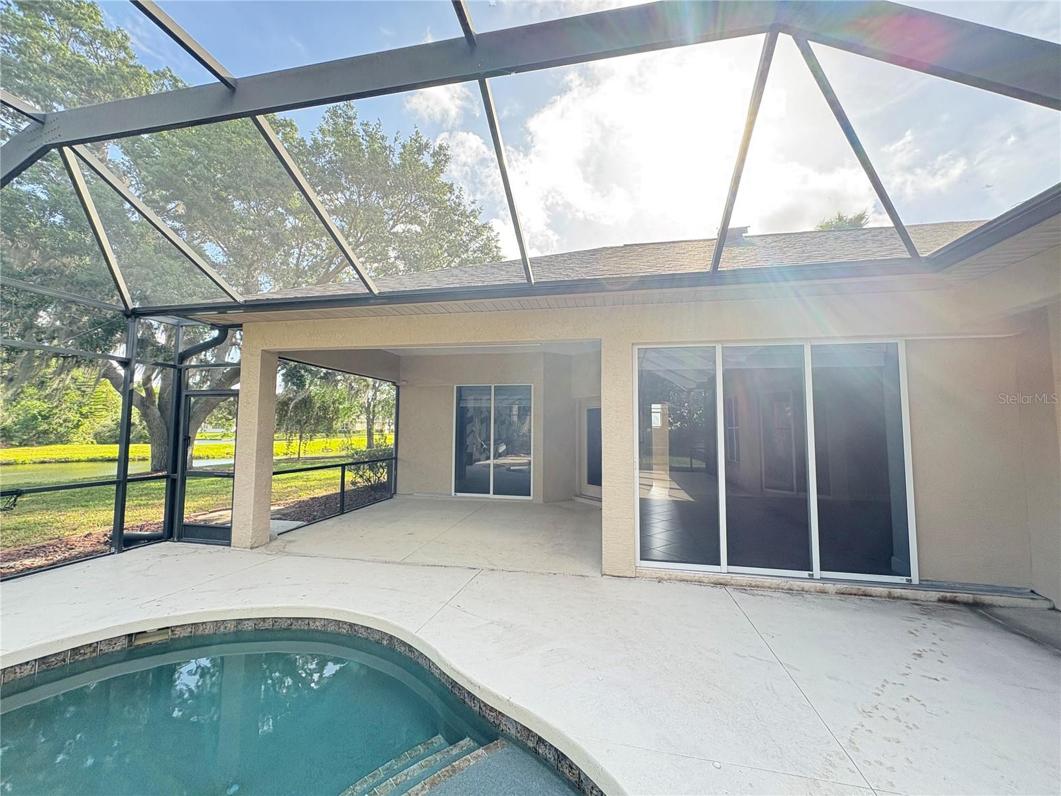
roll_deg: -0.5
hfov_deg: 102.1
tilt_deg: +5.4
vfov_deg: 85.7
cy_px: 398
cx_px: 530
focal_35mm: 14
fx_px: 429
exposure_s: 1/136
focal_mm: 2.22
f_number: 2.2
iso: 100
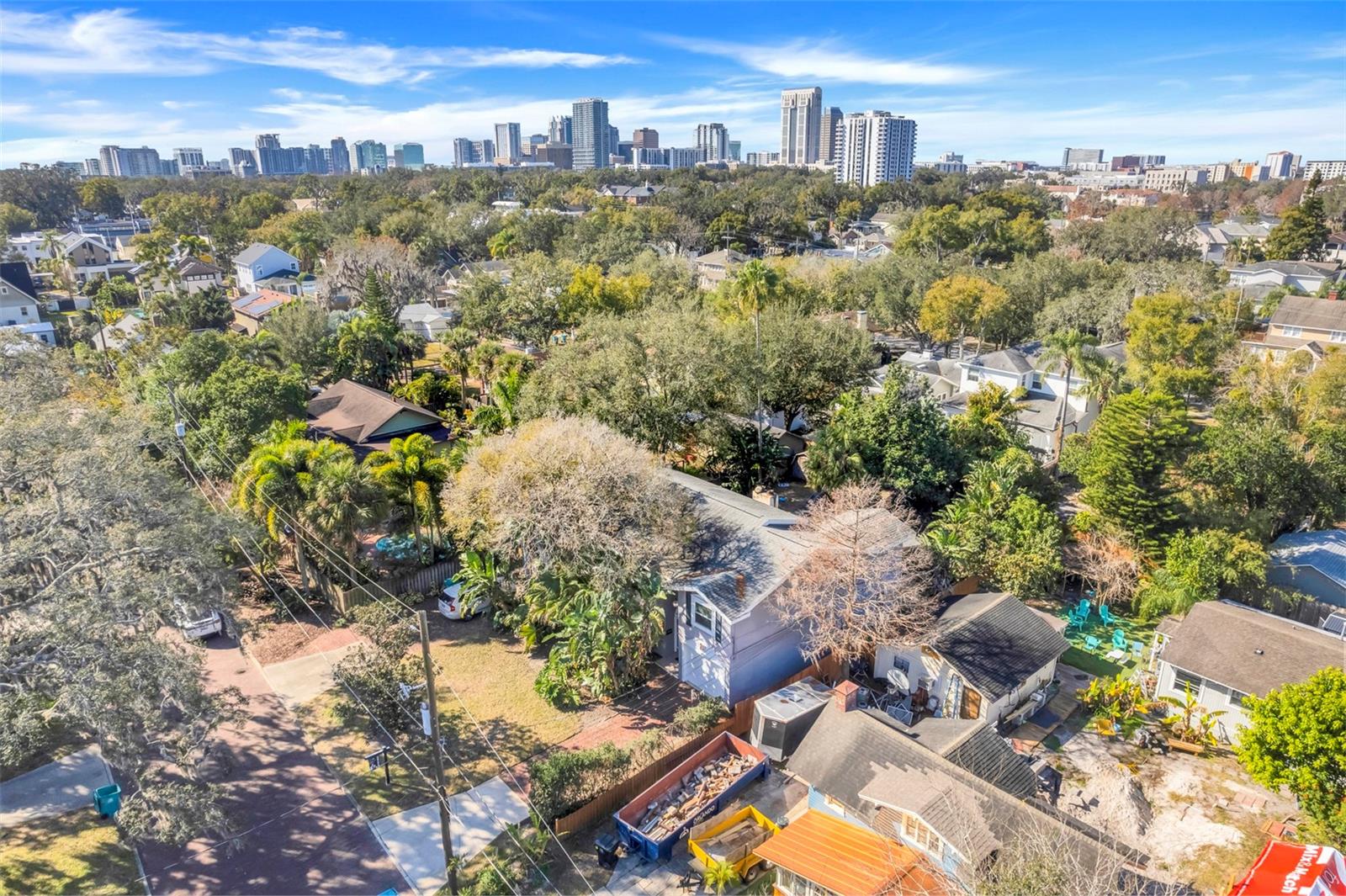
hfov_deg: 78.6
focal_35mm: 22
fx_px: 822
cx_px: 673
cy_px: 448
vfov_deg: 57.2
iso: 100
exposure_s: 1/240
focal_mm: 8.38
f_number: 2.8
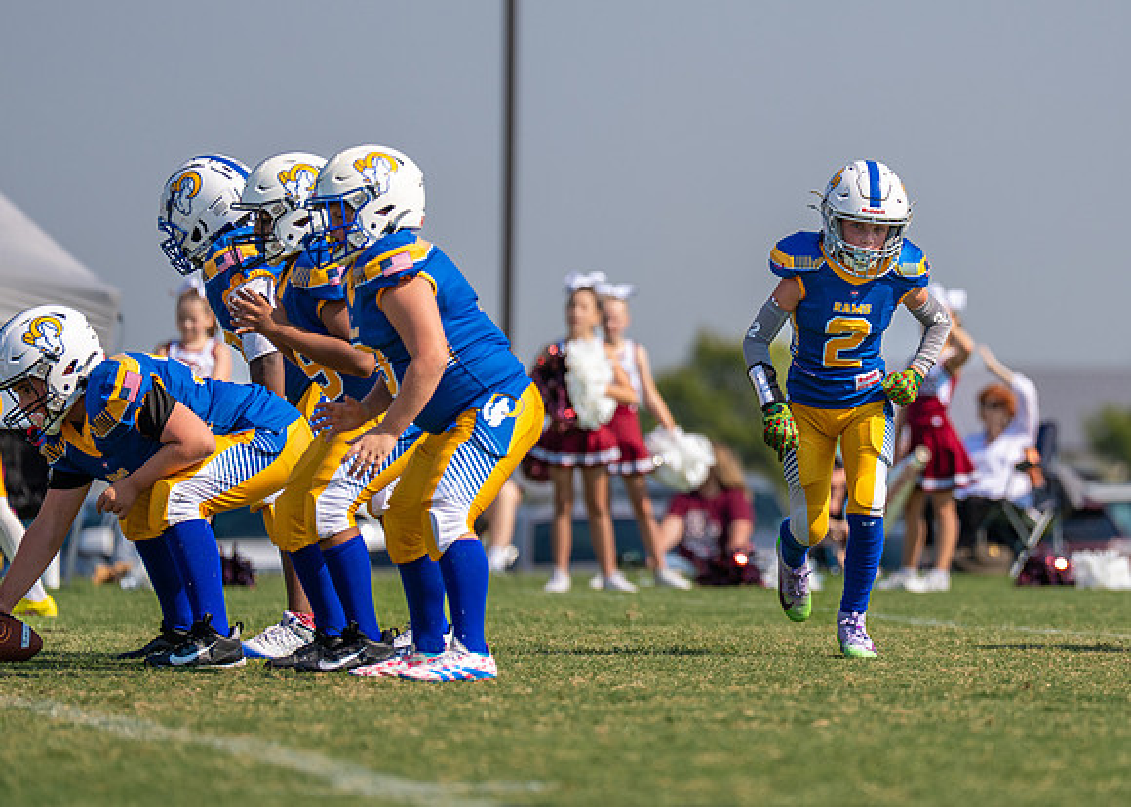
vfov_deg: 4.0
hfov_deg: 5.6
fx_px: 11635
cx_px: 821
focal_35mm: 362
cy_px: 381
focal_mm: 200
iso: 160
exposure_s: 1/4000
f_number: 2.8
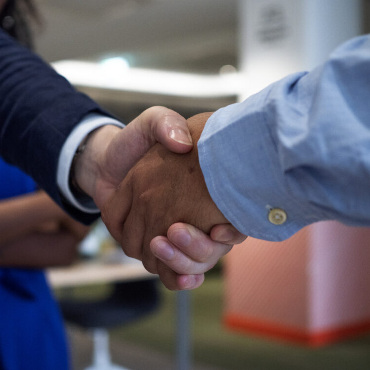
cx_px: 131
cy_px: 188
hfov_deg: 28.5
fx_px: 726
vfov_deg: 28.6
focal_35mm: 60
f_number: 2
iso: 800
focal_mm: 25
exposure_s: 1/400
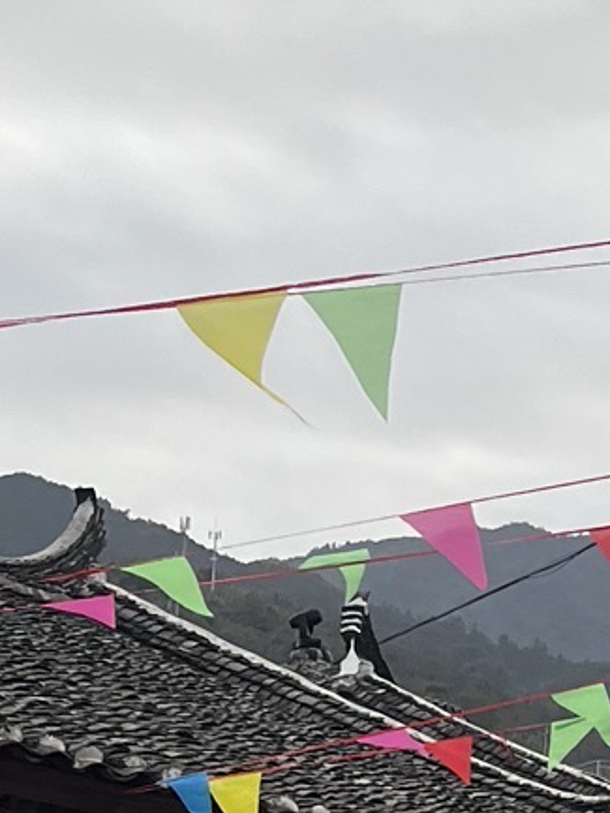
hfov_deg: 11.4
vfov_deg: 16.4
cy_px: 421
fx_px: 2818
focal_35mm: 120
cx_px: 1130
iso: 50
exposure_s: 1/524
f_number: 1.6
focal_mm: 5.1
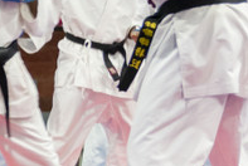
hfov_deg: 6.0
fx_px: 2228
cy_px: -134
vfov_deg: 4.2
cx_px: -443
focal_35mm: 323
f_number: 2.8
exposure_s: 1/100
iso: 1600
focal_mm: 48
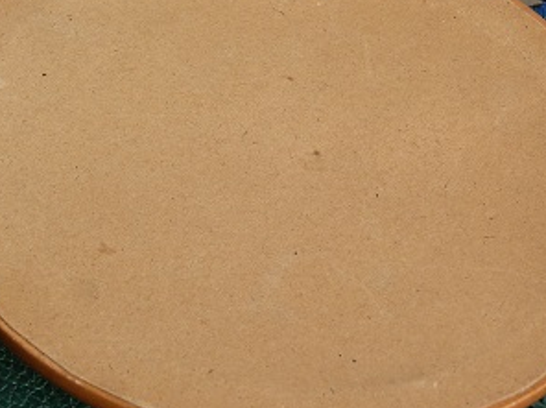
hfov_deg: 10.9
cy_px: 190
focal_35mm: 181
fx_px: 2850
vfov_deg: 8.2
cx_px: 284
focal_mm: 23.7
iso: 80
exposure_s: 1/250
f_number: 4.5
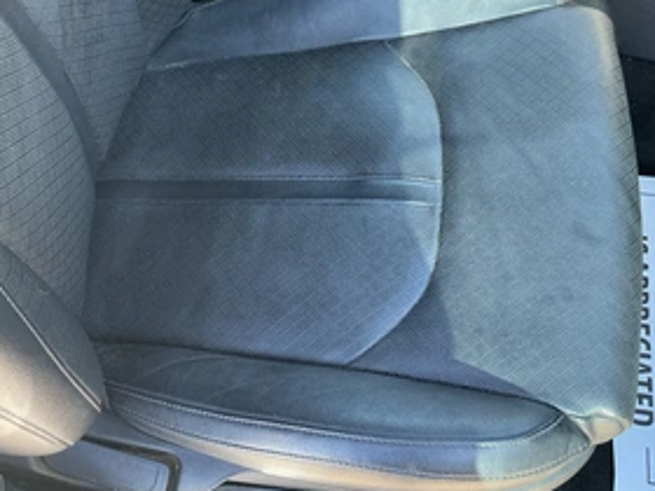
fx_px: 757
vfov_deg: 35.9
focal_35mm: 40
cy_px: 213
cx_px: 276
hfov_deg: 46.6
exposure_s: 1/60
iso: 80
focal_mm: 3
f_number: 1.8
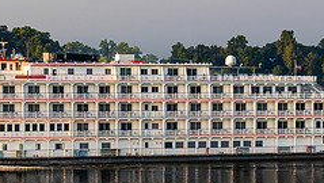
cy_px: 117
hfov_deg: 15.0
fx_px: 1230
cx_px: 91
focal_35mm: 143
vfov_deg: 8.5
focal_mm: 55
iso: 72
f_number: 8
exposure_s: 1/160
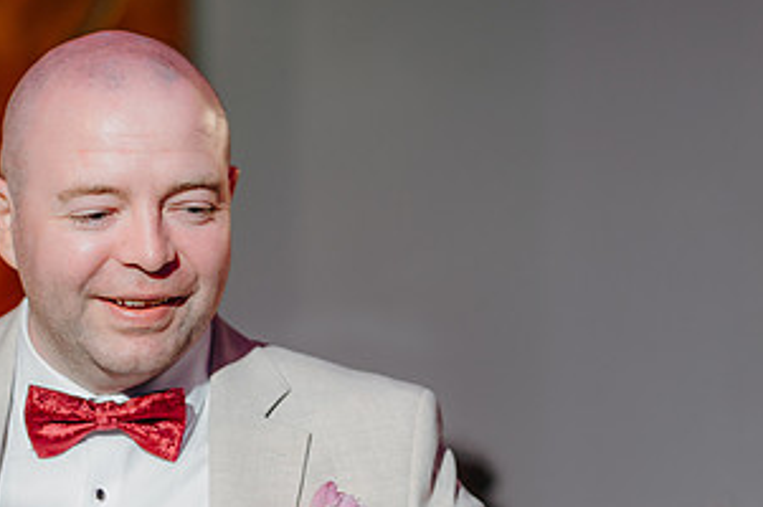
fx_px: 3472
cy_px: 417
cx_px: 317
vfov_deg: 8.3
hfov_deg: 12.5
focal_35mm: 164
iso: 200
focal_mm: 85
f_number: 2.2
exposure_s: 1/200
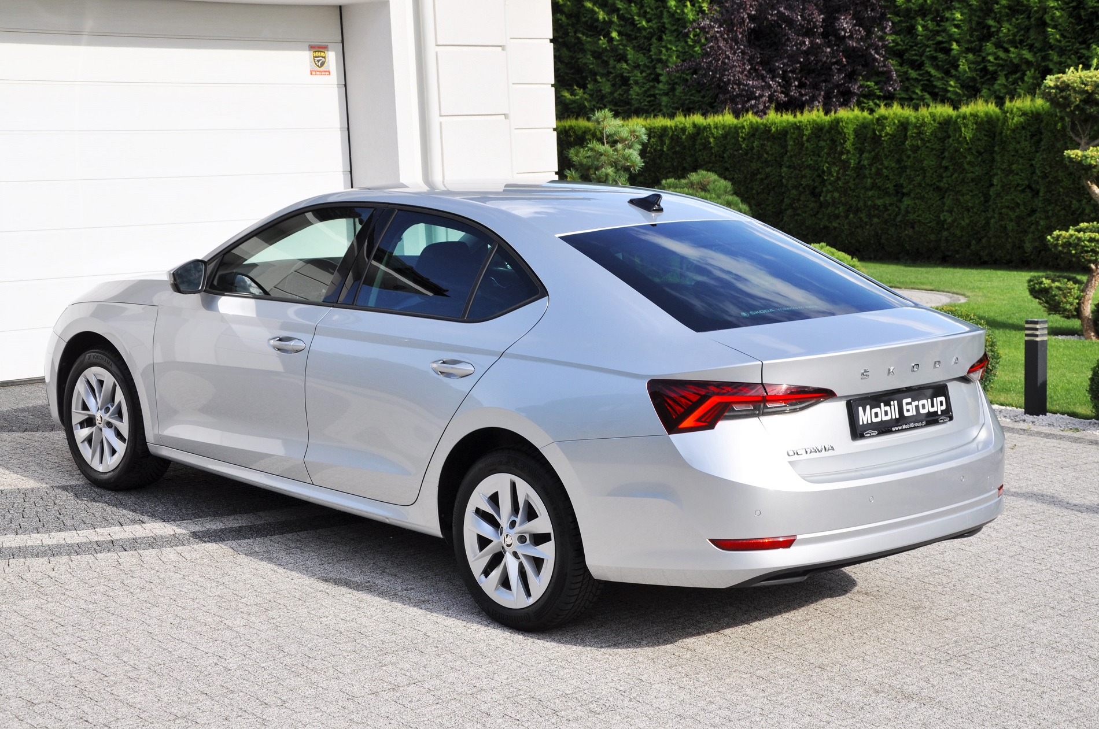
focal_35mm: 63
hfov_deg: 31.9
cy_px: 364
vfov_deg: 21.5
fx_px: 1920
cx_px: 550
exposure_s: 1/400
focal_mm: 42
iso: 250
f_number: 10
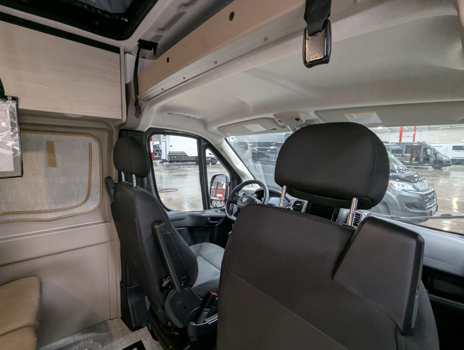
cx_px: 232
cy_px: 175
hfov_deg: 94.4
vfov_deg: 78.2
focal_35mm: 16
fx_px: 215
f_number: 2.2
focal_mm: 2.35
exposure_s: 1/35.5
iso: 159
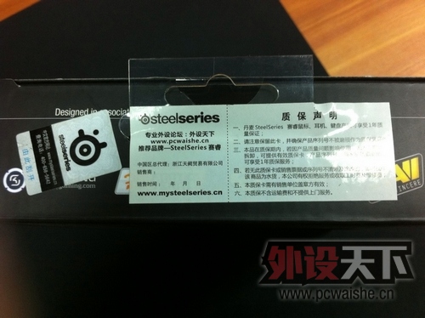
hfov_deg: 52.7
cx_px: 212
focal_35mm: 35
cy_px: 159
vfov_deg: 40.6
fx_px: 429
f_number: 2.8
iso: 125
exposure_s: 1/17
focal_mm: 3.85
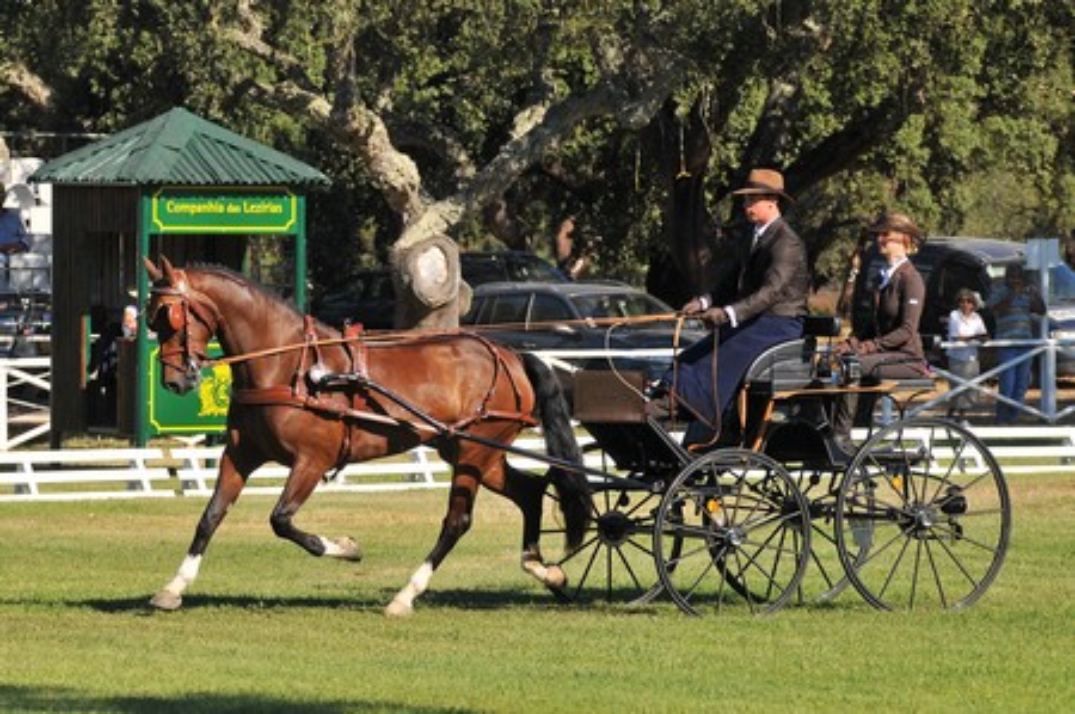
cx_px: 538
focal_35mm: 225
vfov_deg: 6.1
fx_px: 6711
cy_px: 357
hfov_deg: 9.2
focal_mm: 150
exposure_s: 1/800
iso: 250
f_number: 5.6
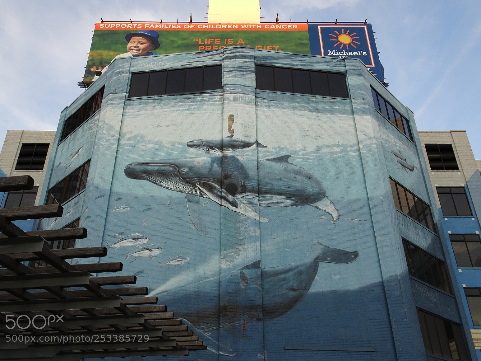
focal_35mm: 30
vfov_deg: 46.8
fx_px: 417
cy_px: 176
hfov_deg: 60.0
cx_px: 235
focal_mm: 4.92
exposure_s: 1/100
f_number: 3.5
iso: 80
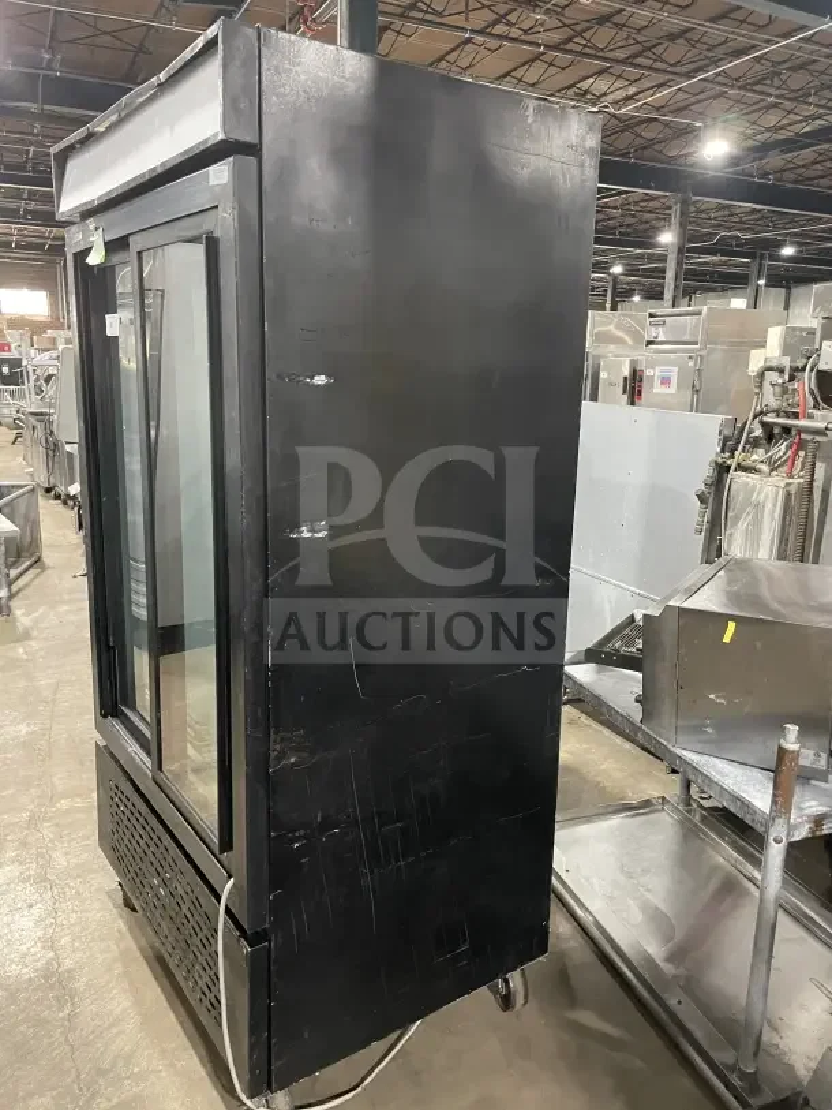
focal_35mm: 26
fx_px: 833
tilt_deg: -10.9
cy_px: 555
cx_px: 416
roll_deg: +0.8
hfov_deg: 53.1
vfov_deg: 67.3
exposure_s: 1/44
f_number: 1.6
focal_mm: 4.2
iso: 500
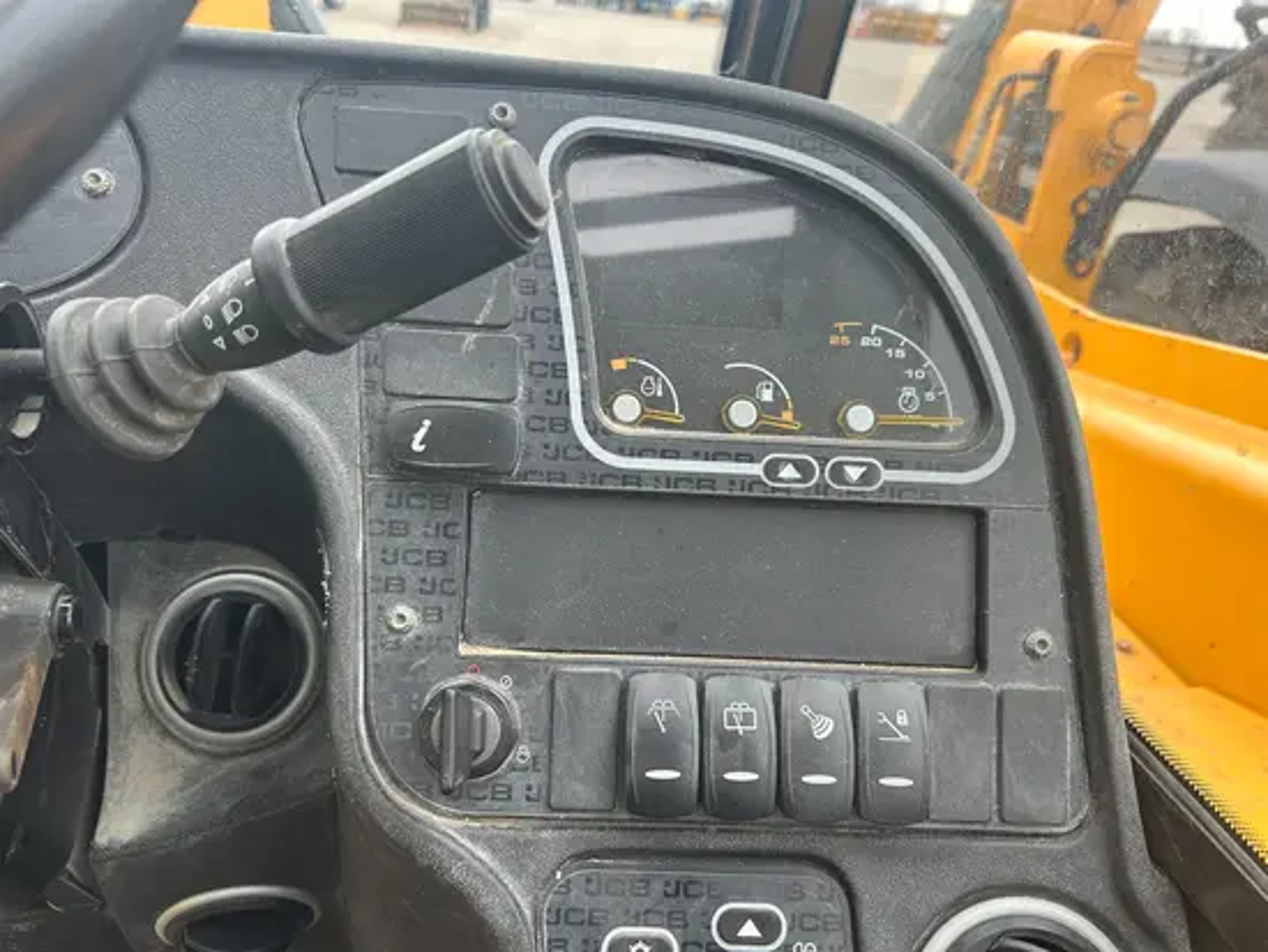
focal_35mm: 26
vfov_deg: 53.1
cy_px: 476
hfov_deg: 67.3
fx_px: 953
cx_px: 634
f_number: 1.5
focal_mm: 5.7
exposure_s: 1/121
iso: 40
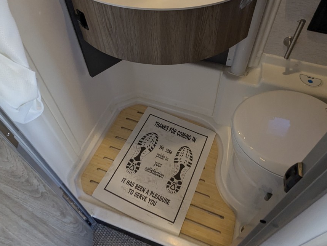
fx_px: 246
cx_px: 177
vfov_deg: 51.7
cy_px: 73
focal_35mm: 26
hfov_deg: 67.1
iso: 255
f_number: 2.2
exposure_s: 1/117
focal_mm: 2.35
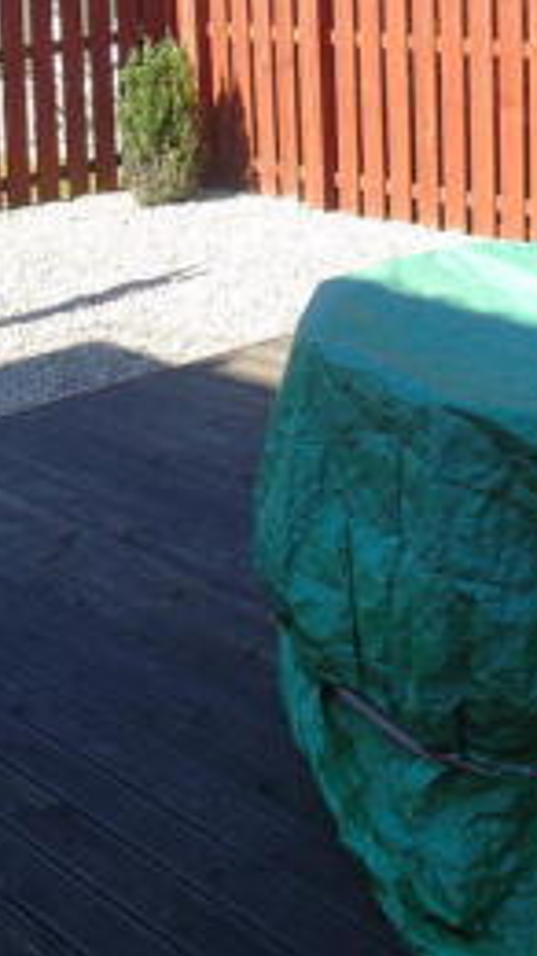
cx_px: 248
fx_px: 1546
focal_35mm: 61
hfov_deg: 19.7
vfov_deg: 33.6
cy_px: 233
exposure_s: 1/250
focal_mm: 4.4
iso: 80
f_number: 3.4
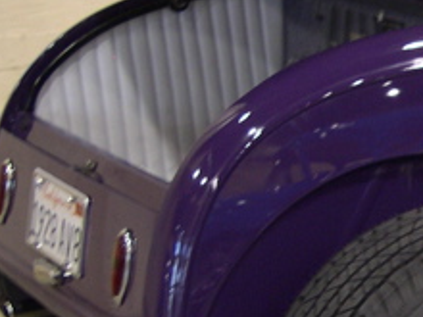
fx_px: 1686
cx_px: 665
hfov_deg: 13.4
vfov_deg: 10.7
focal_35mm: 138
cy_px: 221
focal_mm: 8
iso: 100
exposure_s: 1/16
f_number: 2.8
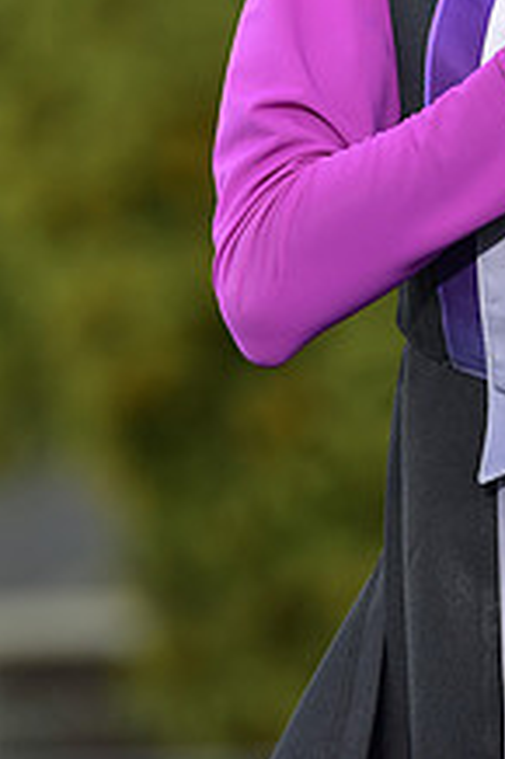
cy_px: -171
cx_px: 643
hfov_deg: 2.6
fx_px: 11211
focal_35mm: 532
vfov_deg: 3.9
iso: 500
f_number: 4.5
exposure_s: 1/160
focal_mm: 200
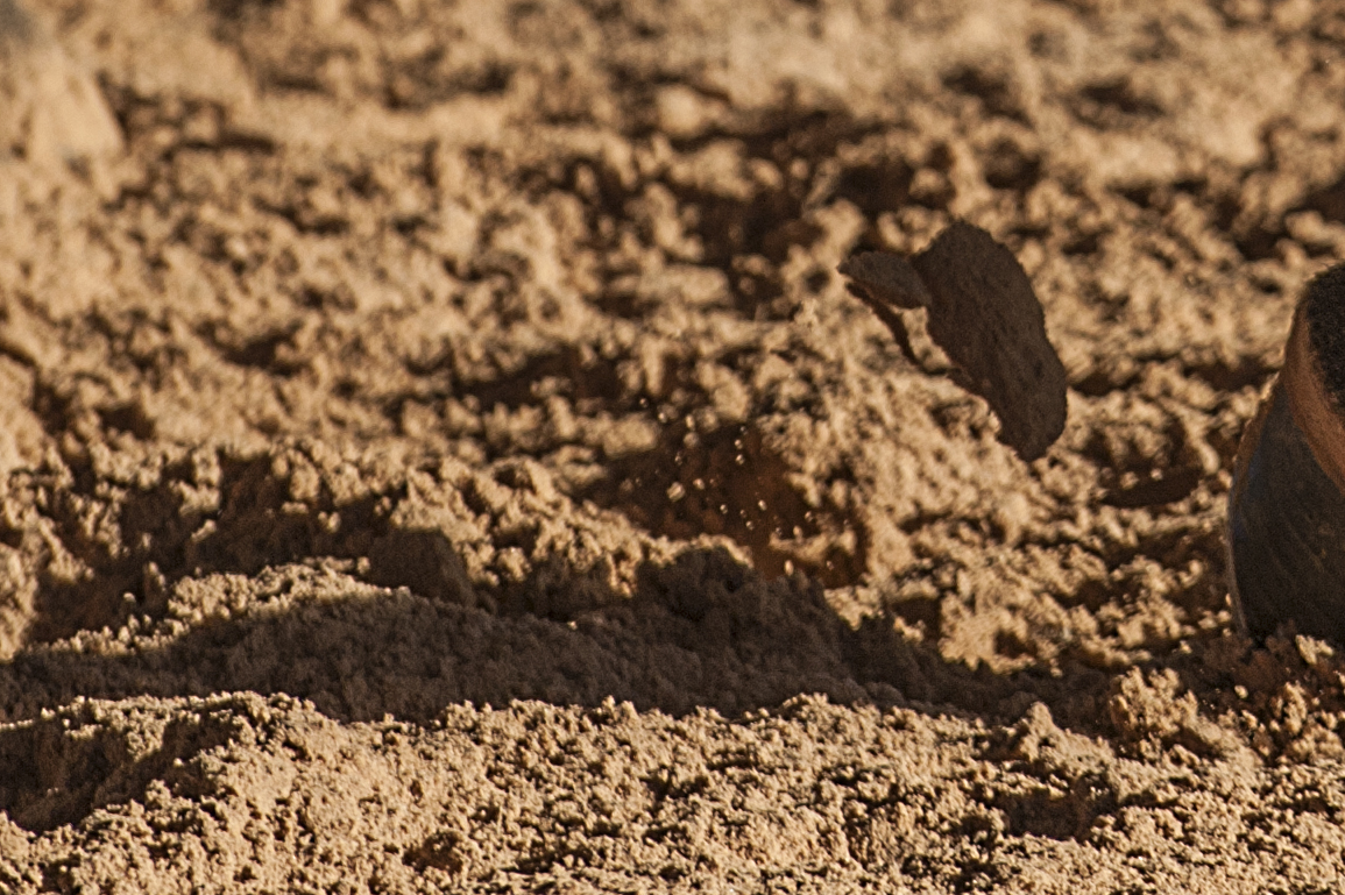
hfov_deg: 2.8
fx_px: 27522
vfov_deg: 1.9
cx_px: 1428
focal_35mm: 737
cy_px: -708
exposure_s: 1/1000
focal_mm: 200
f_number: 5.6
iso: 250
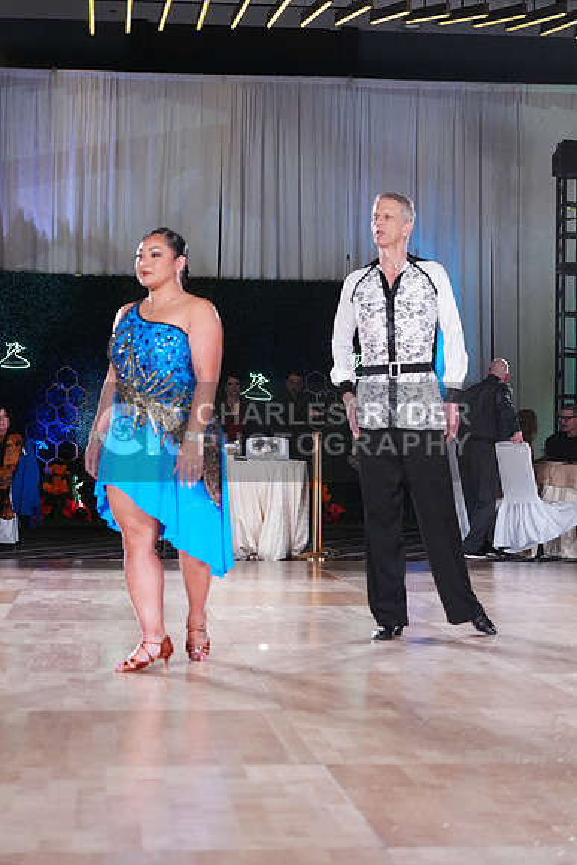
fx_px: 1682
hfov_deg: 19.5
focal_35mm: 70
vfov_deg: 28.8
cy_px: 432
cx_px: 288
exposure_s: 1/400
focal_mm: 70
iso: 2500
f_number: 4
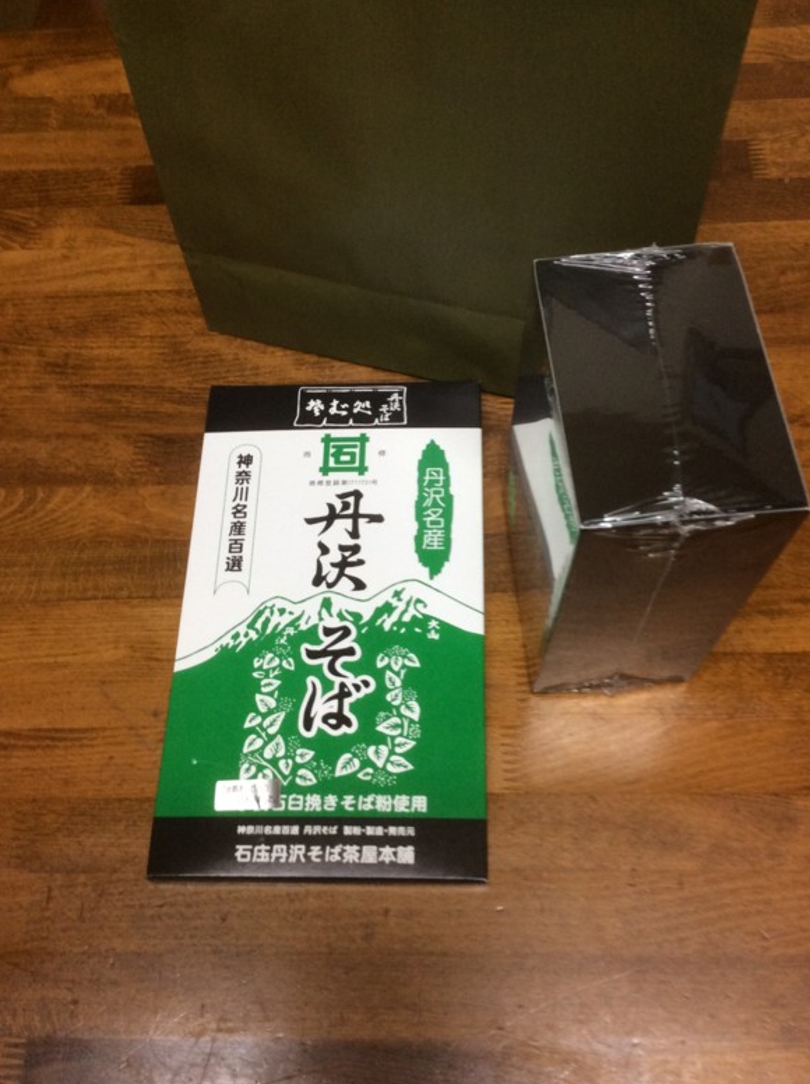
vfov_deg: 55.4
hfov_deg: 42.9
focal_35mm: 33
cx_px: 412
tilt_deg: -63.9
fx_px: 1032
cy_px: 532
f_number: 2.4
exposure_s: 1/25
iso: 80
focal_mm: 3.3
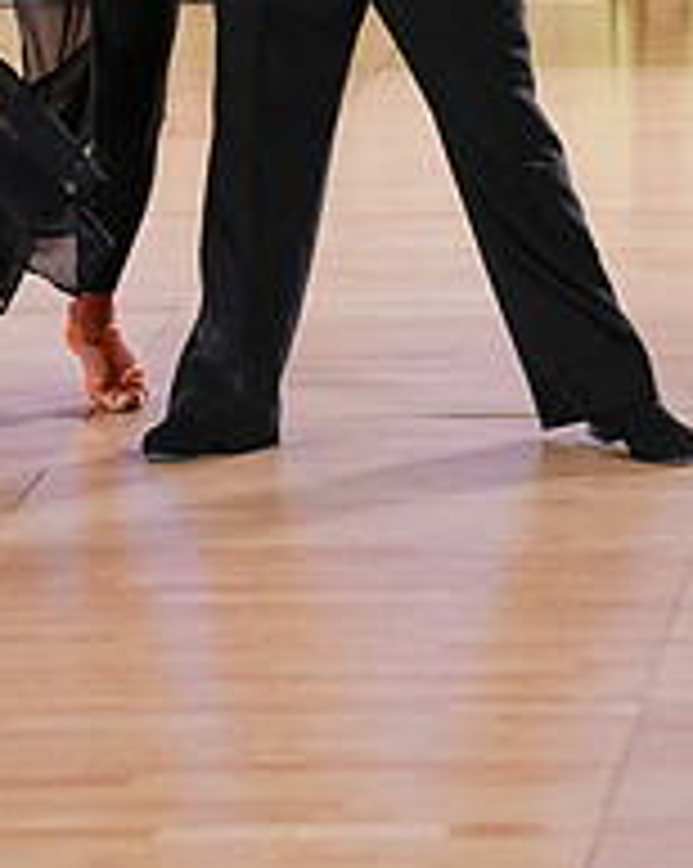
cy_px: -355
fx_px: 7832
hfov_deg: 5.1
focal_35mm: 305
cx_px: 493
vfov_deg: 6.3
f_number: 2.8
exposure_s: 1/500
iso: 2500
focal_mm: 108
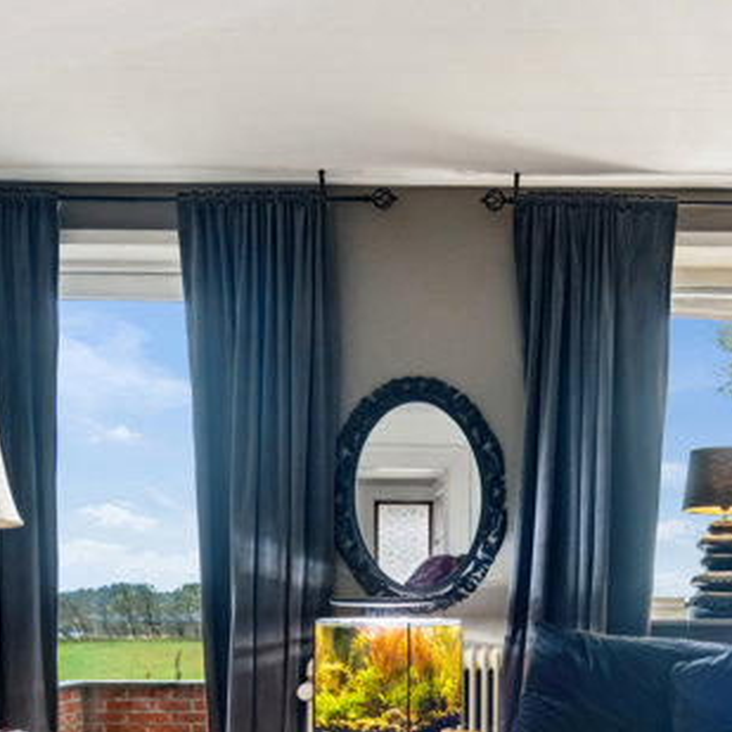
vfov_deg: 36.9
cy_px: 591
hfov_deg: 37.6
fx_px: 1053
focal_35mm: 44
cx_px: 524
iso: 400
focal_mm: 20
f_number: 4
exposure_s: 1/15
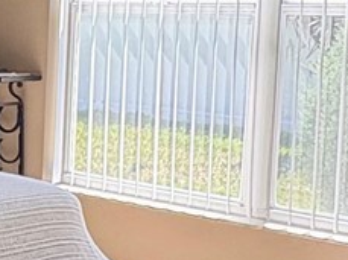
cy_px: 99
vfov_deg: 15.0
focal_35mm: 98
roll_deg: -1.1
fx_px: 984
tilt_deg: -3.3
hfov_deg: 17.8
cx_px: -188
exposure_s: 1/211
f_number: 2.2
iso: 50
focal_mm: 2.22
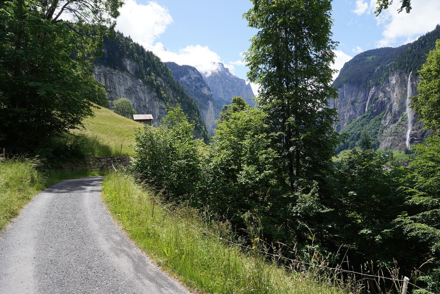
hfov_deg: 73.7
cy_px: 147
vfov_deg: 53.1
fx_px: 293
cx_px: 220
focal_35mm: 24
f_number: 11
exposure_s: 1/100
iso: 100
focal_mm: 24
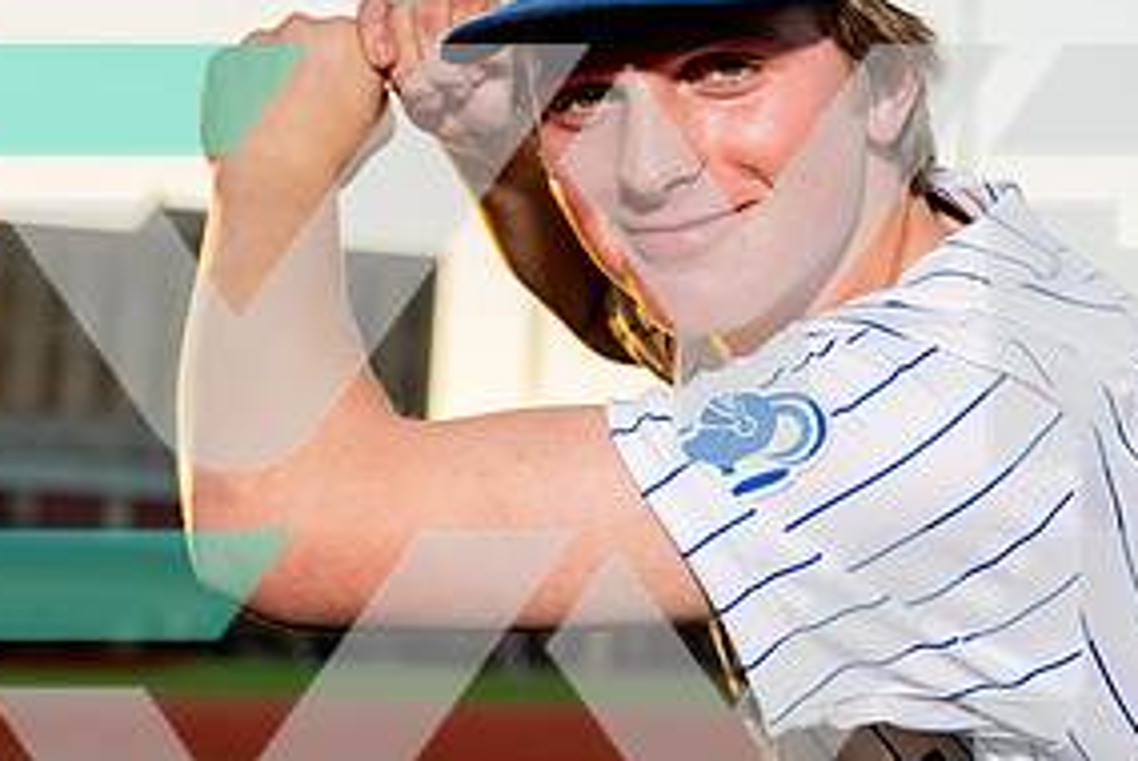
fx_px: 3101
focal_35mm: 98
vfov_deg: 14.0
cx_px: 910
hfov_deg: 20.6
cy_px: 258
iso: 100
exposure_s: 1/250
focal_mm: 48
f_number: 4
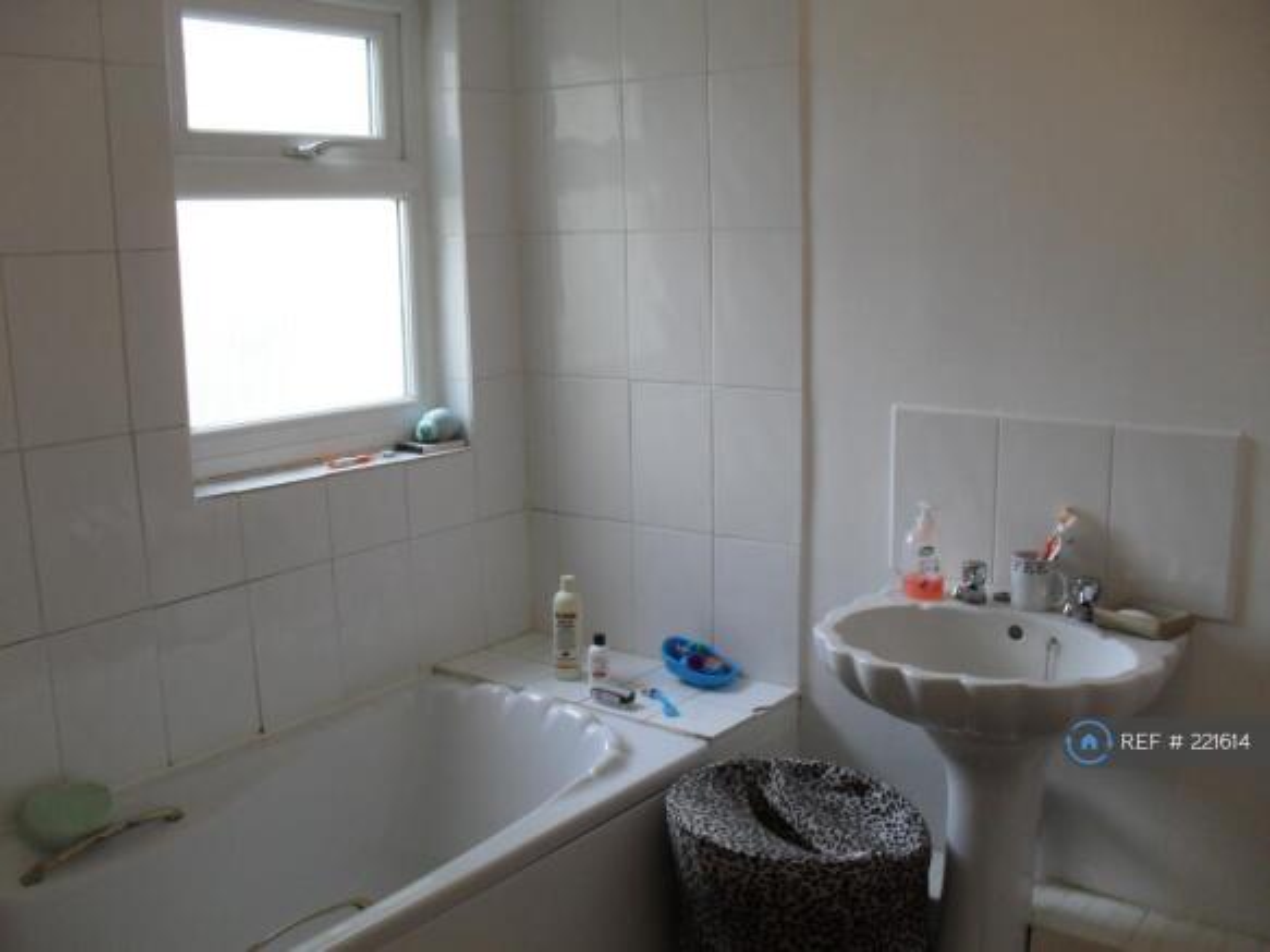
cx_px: 635
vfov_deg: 40.7
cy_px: 476
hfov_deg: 52.6
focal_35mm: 35
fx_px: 1284
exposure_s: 1/30
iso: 200
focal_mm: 6.3
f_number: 3.2
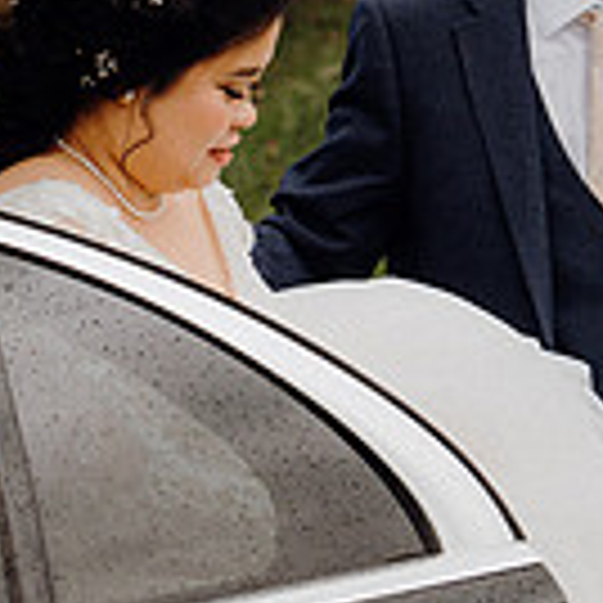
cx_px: 158
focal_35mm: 176
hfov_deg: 9.9
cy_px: 362
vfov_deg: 9.9
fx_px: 3469
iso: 400
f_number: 3.5
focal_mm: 48
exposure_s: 1/160
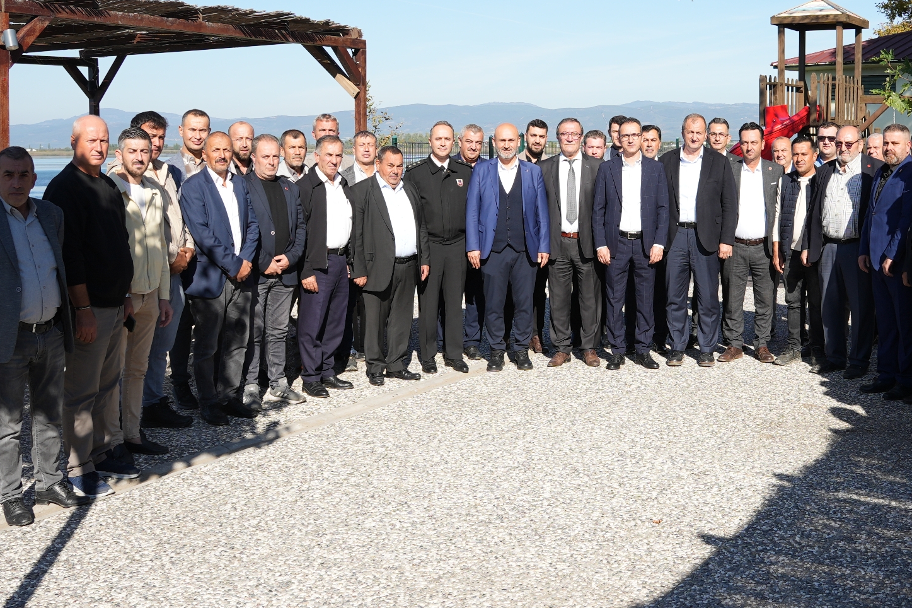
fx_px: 1089
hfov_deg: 44.4
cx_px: 647
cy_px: 279
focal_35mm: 43
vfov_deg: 31.2
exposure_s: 1/320
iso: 100
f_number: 6.3
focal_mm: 18
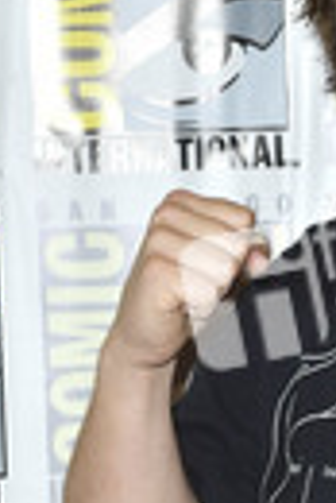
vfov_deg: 11.4
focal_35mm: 178
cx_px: 492
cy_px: 472
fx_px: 2485
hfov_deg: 7.6
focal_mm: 58
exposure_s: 1/250
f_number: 6.3
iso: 200
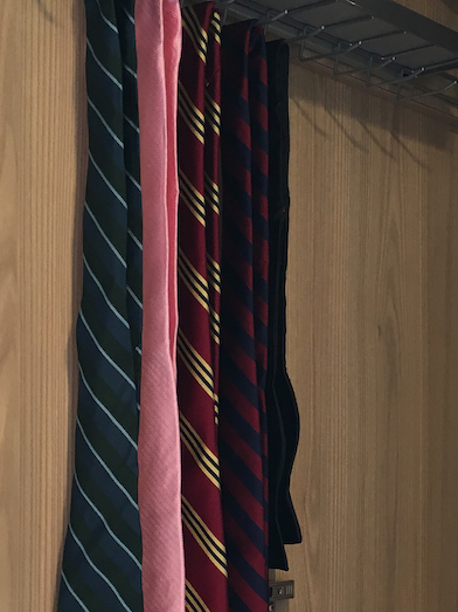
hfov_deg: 20.1
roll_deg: -0.4
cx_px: 447
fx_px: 1253
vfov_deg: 27.0
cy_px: 466
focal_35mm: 71
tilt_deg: +1.2
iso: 64
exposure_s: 1/33
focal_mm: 4.15
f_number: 2.2
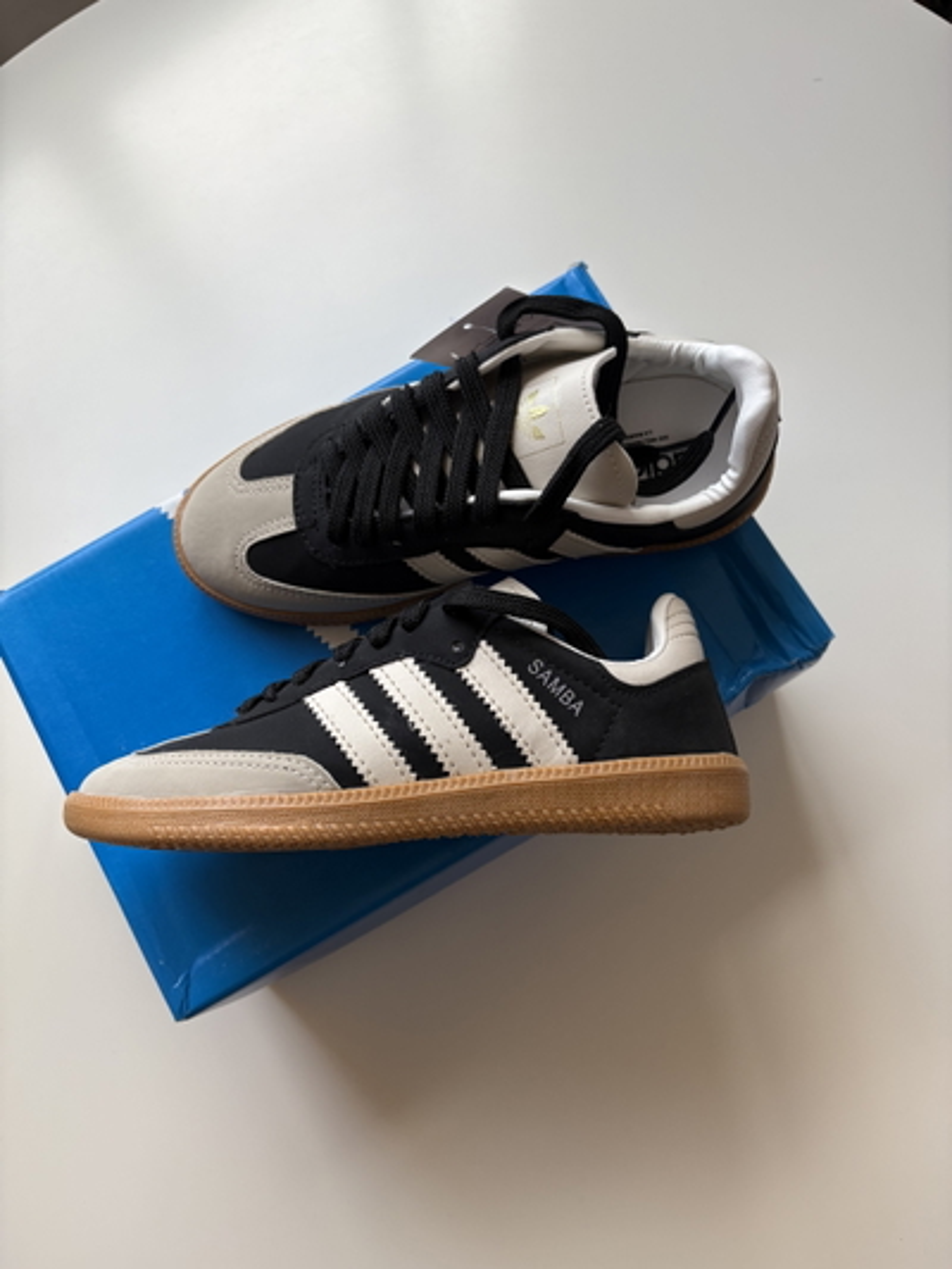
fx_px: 953
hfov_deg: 53.1
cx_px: 476
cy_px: 634
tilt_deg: -78.8
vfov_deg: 67.3
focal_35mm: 26
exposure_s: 1/331
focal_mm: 5.96
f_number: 1.6
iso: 50
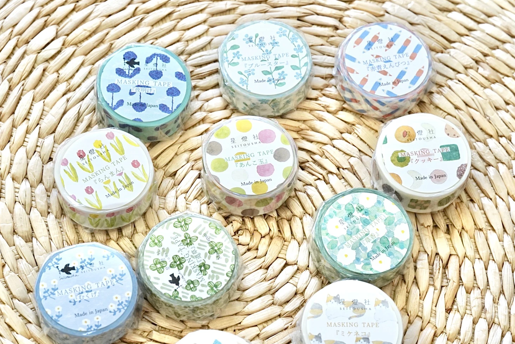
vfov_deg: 13.7
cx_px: 251
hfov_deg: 20.4
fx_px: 1432
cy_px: 167
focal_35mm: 100
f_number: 10
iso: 2000
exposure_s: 1/100
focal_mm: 90
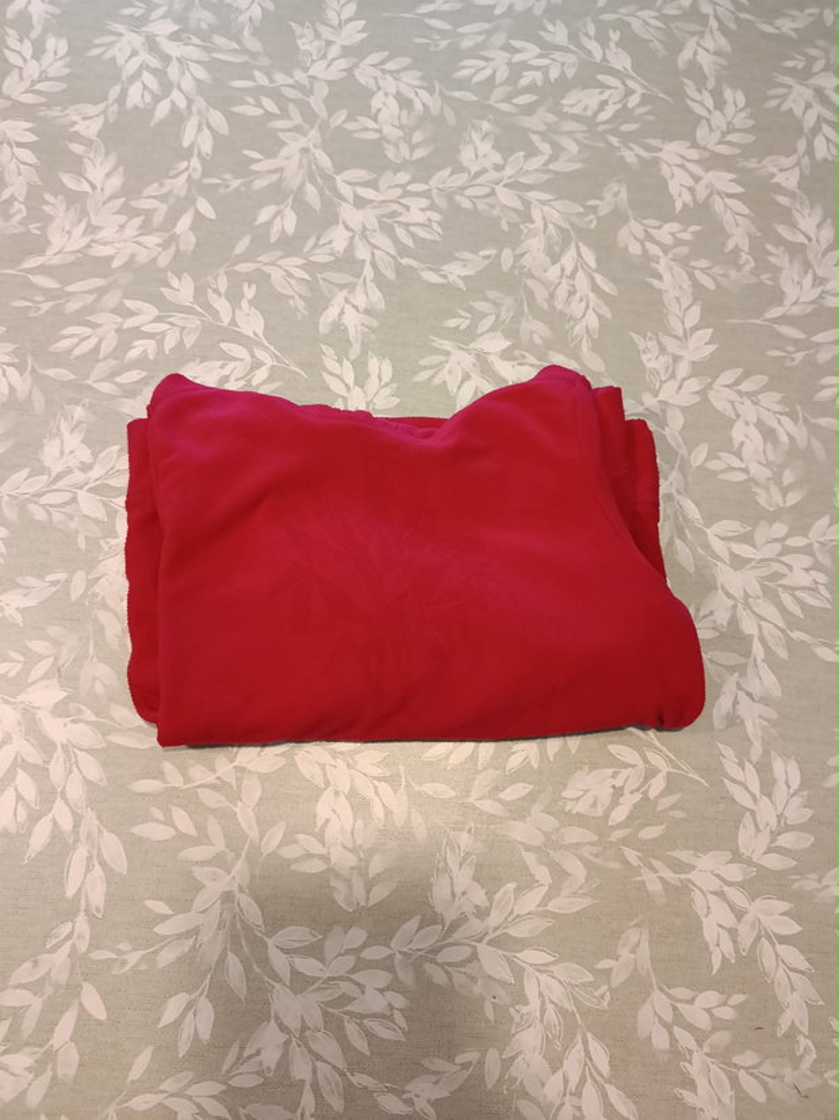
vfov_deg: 71.6
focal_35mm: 24
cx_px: 420
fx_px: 776
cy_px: 560
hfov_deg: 56.8
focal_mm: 5.27
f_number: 1.7
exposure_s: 1/33.3
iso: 1250
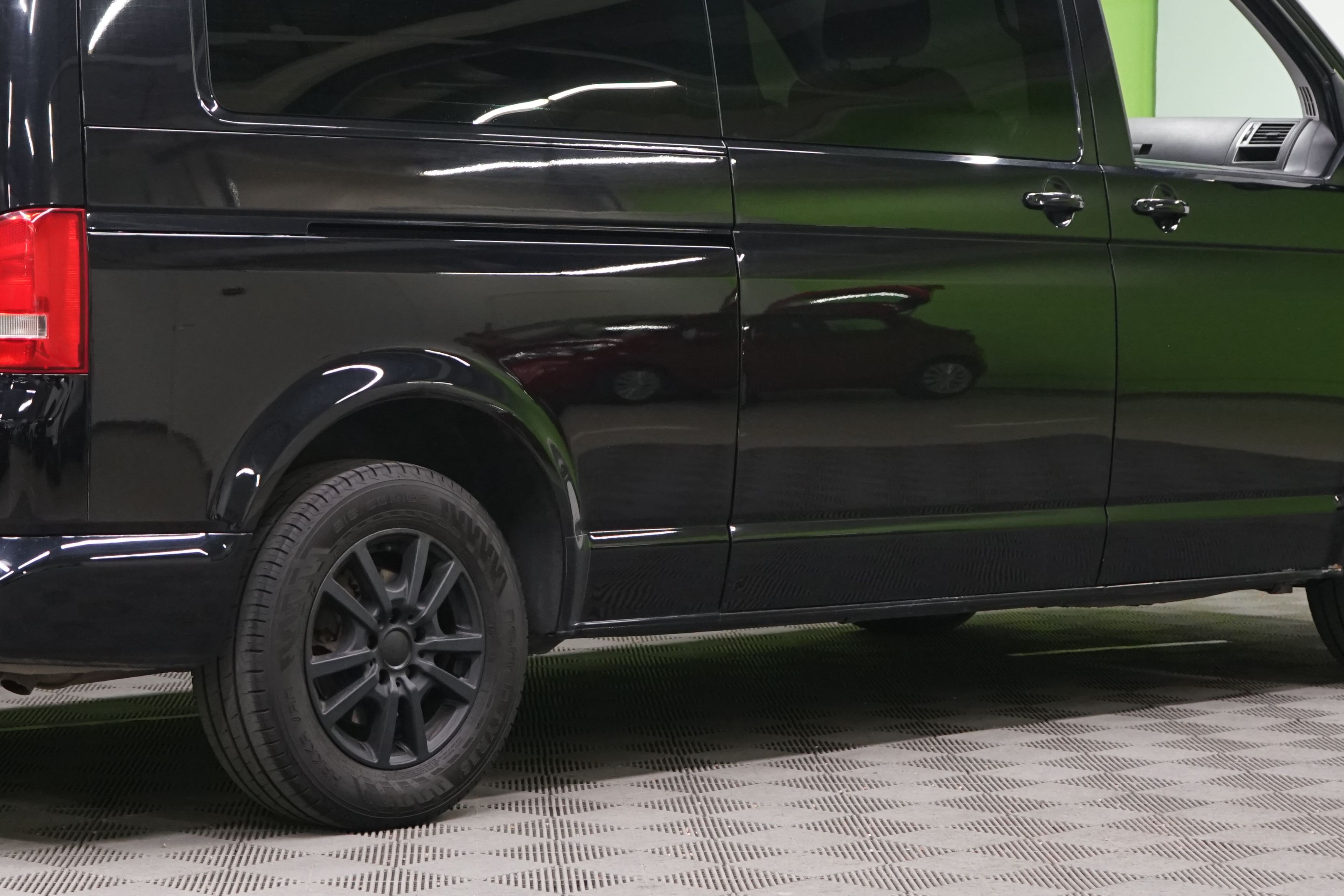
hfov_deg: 20.8
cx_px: 532
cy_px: 307
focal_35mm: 98
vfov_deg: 13.9
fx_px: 3659
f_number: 5
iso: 1600
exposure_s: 1/50
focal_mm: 57
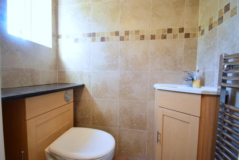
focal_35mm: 15
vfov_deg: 77.4
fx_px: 100
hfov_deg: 100.4
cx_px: 120
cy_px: 80
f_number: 6.3
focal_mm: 10
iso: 1600
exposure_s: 1/60
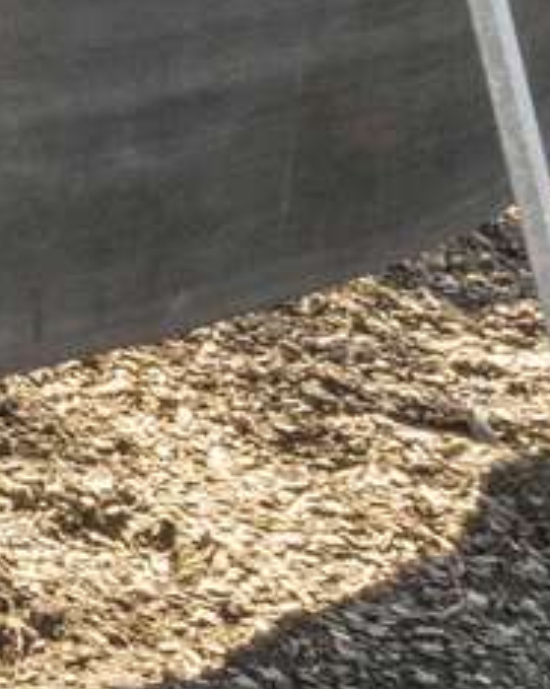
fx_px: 2526
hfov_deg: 8.4
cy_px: -580
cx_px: -1496
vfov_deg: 13.7
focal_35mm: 124
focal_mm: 16
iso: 250
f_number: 22
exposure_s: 1/50
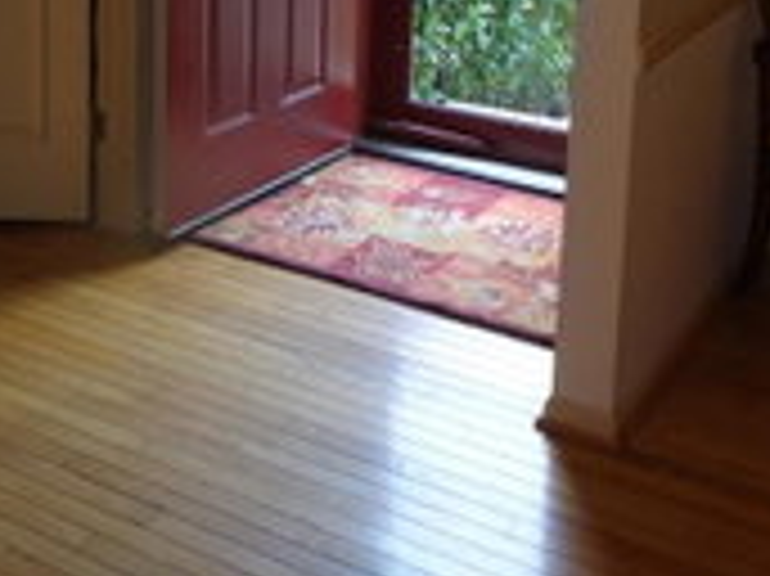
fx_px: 1334
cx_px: 196
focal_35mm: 60
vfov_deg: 22.8
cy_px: -81
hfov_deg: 31.6
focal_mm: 4.1
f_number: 3.5
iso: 125
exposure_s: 1/30
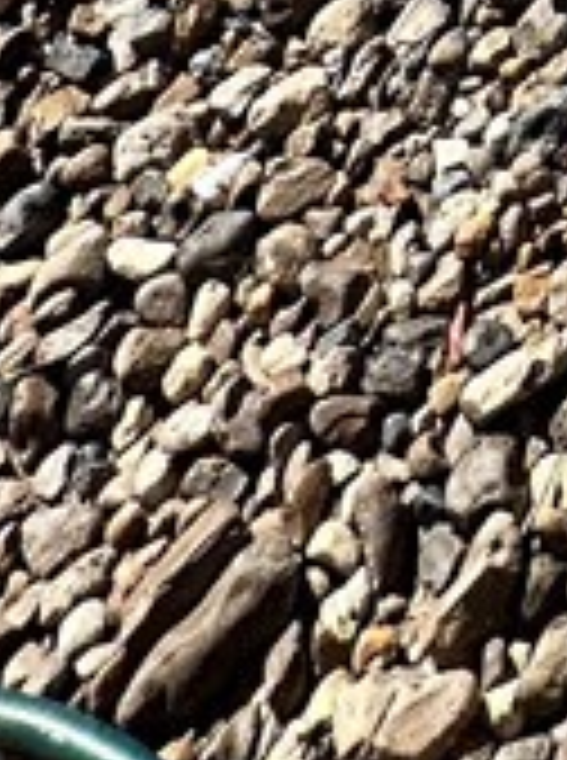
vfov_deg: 13.6
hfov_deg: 13.5
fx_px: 1863
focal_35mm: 85
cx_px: 1282
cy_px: -1205
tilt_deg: -18.6
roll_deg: -1.6
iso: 50
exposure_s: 1/2882
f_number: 2.2
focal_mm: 2.22
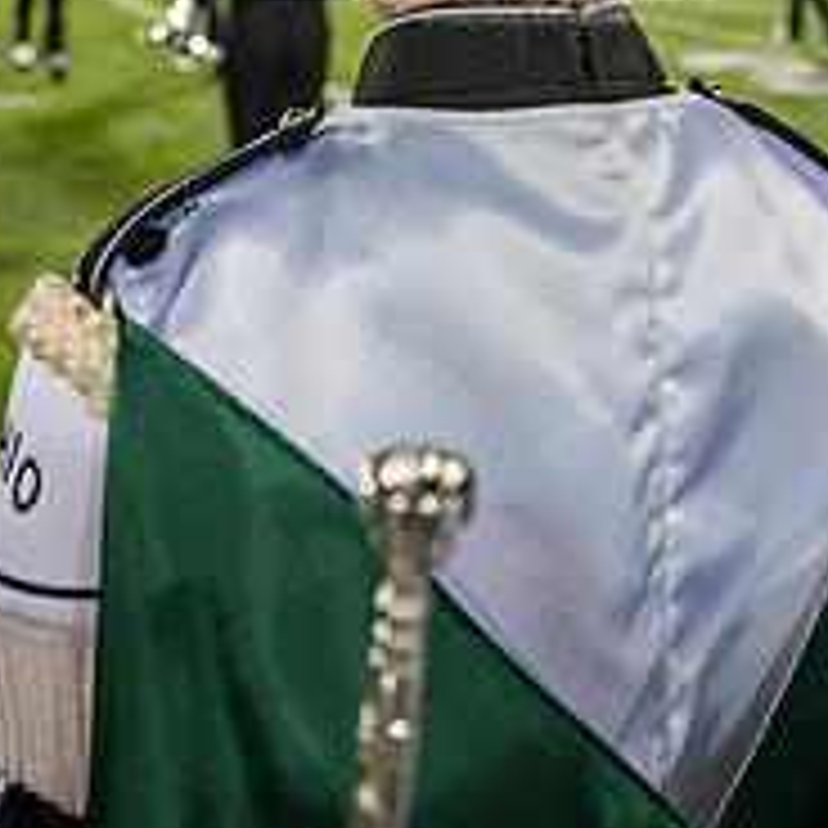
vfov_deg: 30.2
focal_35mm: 50
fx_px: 1353
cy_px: -104
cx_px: 531
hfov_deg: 33.8
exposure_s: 1/500
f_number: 3.2
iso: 1250
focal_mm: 24
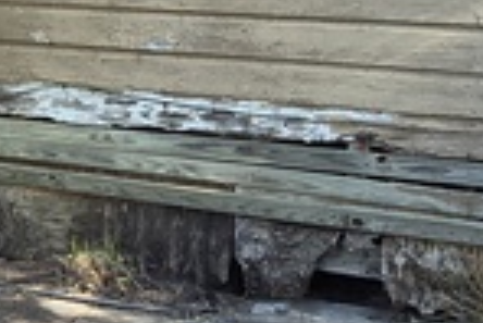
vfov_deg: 25.0
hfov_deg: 36.6
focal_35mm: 54
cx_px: 183
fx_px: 725
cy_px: 101
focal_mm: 2.13
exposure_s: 1/497
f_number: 2.2
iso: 100
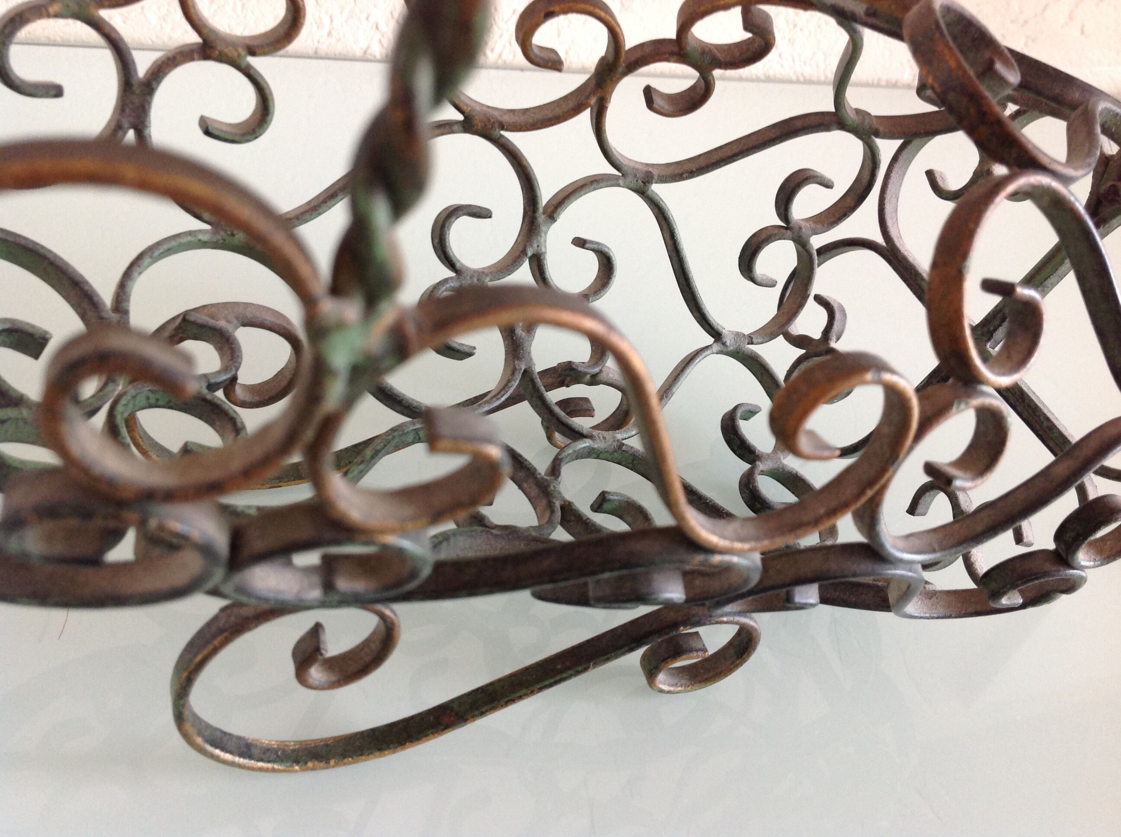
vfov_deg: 40.6
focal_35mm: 35
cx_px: 560
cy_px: 418
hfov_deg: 52.7
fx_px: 1132
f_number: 2.4
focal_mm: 4.28
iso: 125
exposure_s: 1/15
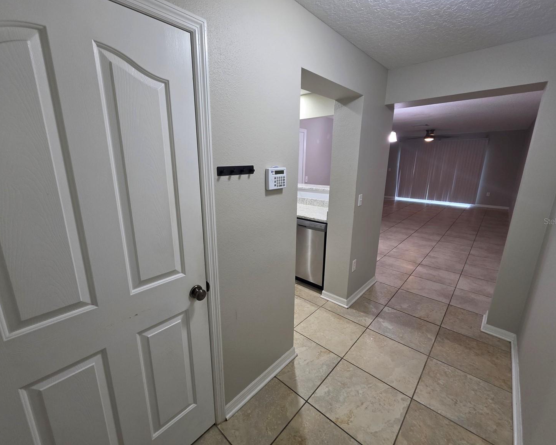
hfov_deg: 100.7
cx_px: 273
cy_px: 221
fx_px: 230
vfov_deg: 88.0
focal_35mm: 14
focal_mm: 2.2
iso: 200
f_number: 1.9
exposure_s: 1/60
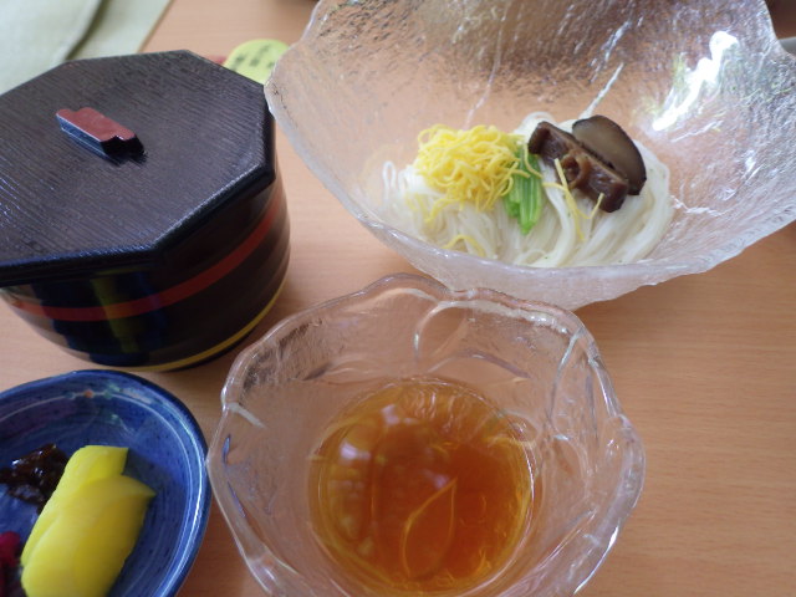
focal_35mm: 25
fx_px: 575
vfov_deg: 54.9
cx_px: 398
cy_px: 298
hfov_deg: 69.4
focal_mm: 4.5
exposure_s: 1/45
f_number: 2
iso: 200
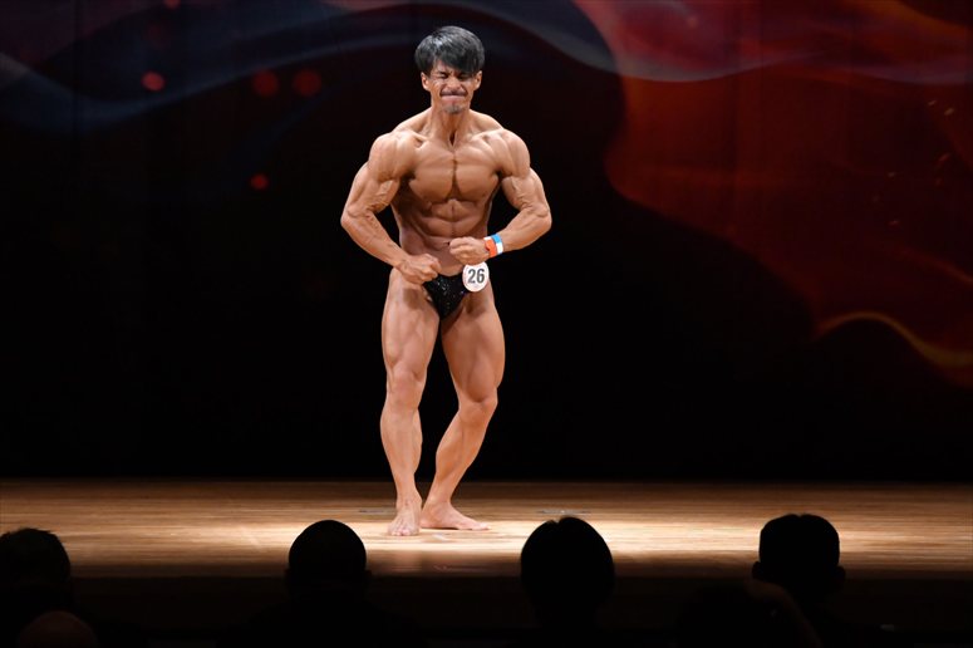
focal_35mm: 240
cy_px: 324
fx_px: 6484
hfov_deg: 8.6
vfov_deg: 5.7
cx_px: 486
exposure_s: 1/400
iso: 4000
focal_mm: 160
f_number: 5.6
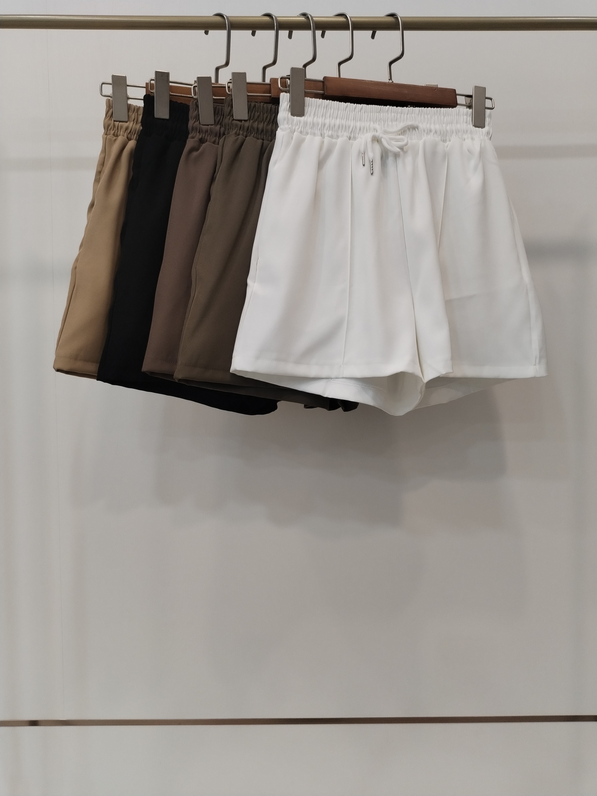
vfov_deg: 61.7
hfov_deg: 48.2
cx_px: 298
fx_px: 667
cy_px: 398
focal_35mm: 29
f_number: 1.8
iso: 253
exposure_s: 1/60
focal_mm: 4.75
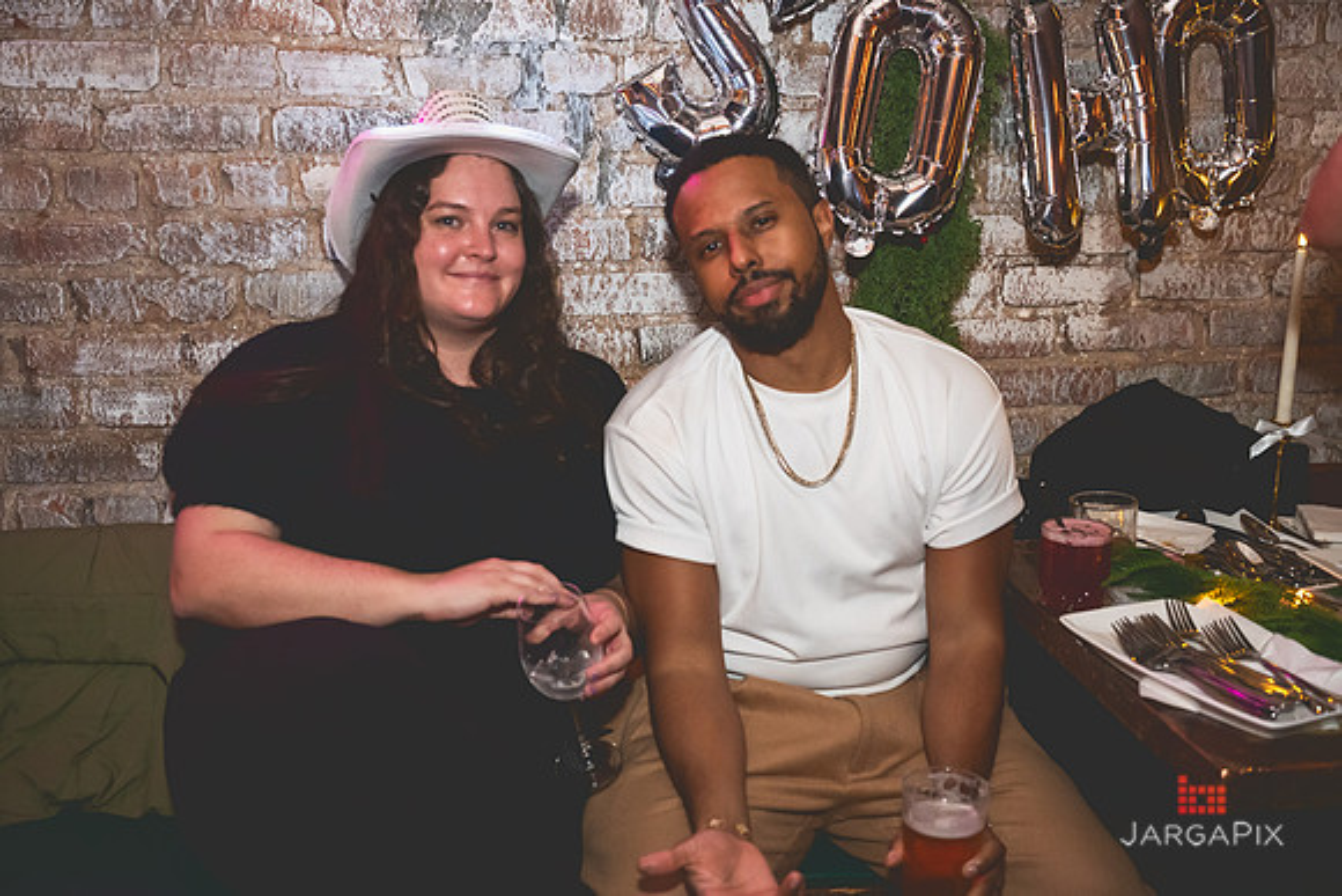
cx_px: 681
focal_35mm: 40
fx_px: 1495
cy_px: 436
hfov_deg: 48.3
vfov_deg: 33.3
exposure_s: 1/125
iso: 3200
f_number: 2.8
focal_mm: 38
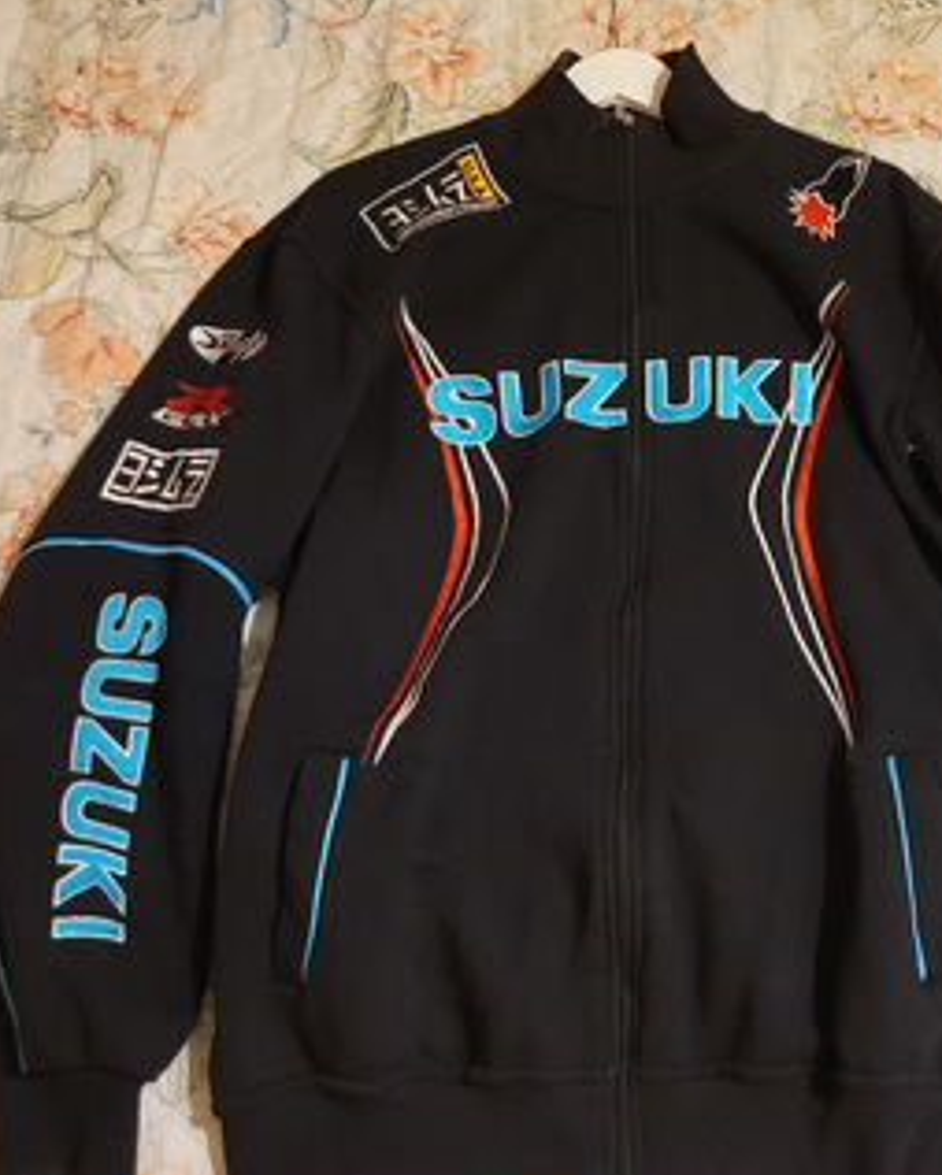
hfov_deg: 37.0
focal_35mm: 40
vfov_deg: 45.6
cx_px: 625
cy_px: 678
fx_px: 1393
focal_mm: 5.4
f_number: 1.8
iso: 640
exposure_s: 1/33
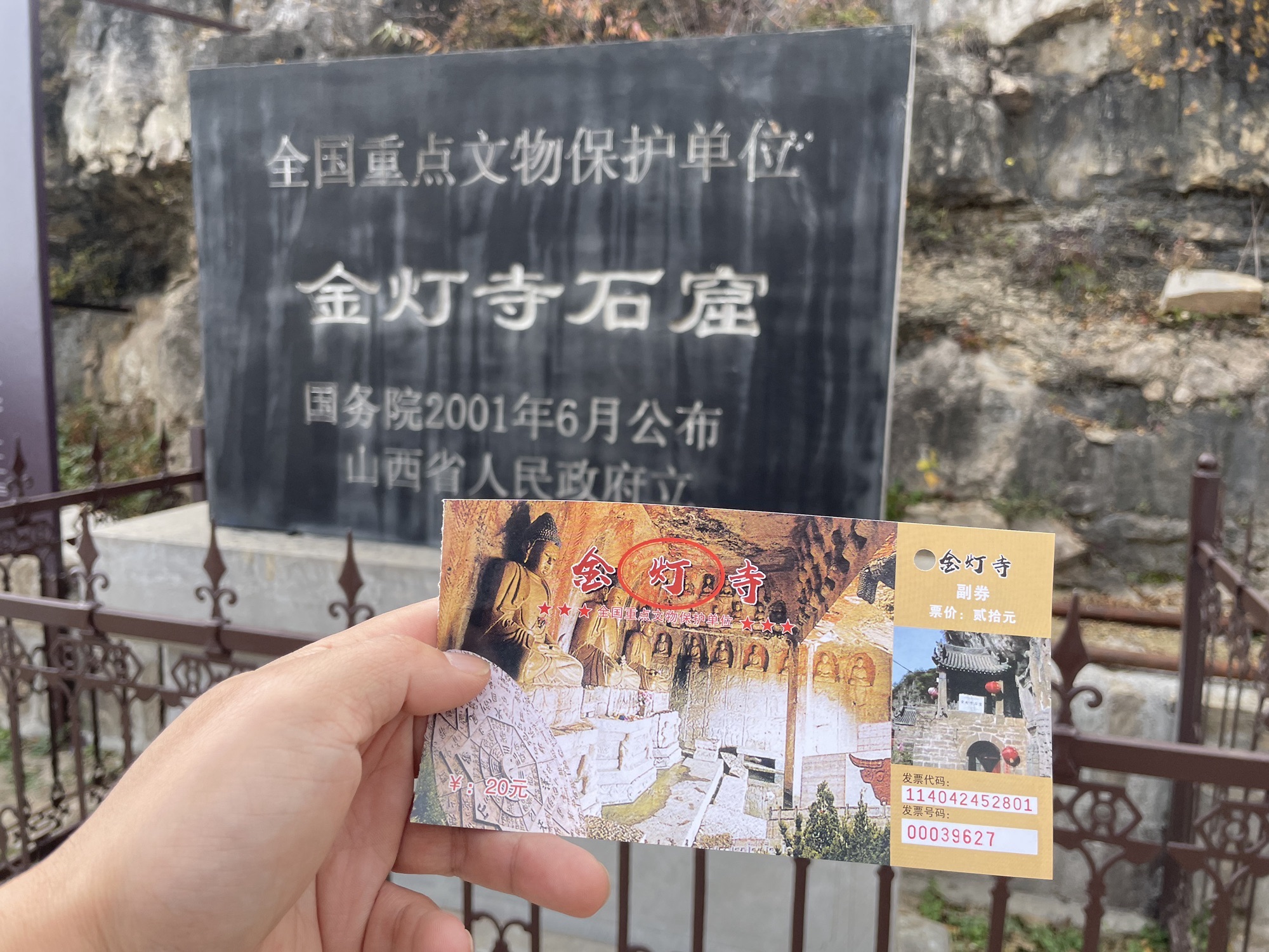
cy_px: 476
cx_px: 634
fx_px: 953
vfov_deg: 53.1
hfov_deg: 67.3
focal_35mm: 26
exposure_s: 1/686
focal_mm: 4.2
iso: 32
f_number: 1.6
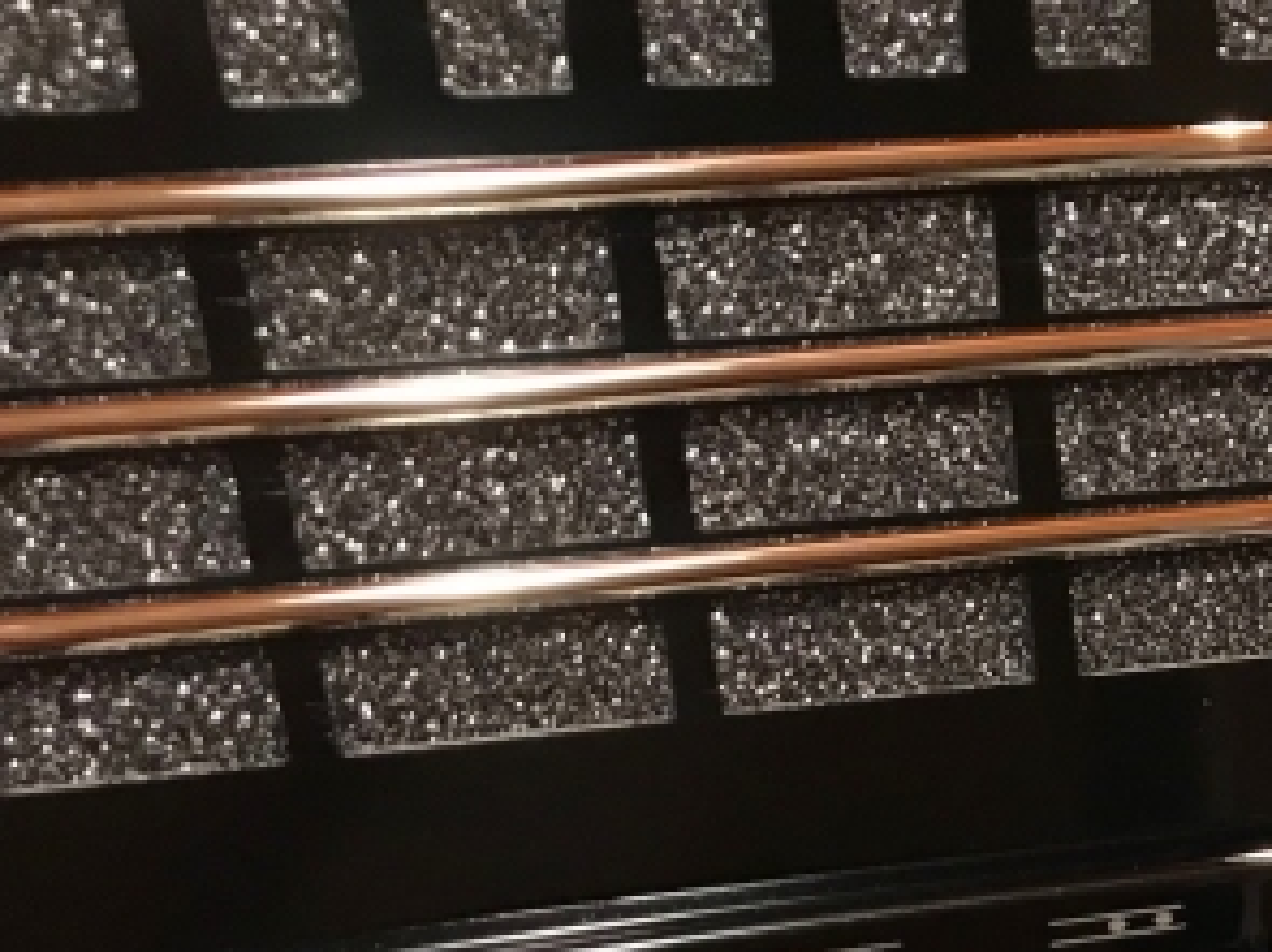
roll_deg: -5.0
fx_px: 2792
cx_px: 1526
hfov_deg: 23.5
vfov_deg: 18.2
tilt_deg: -38.1
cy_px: 1215
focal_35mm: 76
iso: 80
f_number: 1.8
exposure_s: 1/17
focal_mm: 3.99
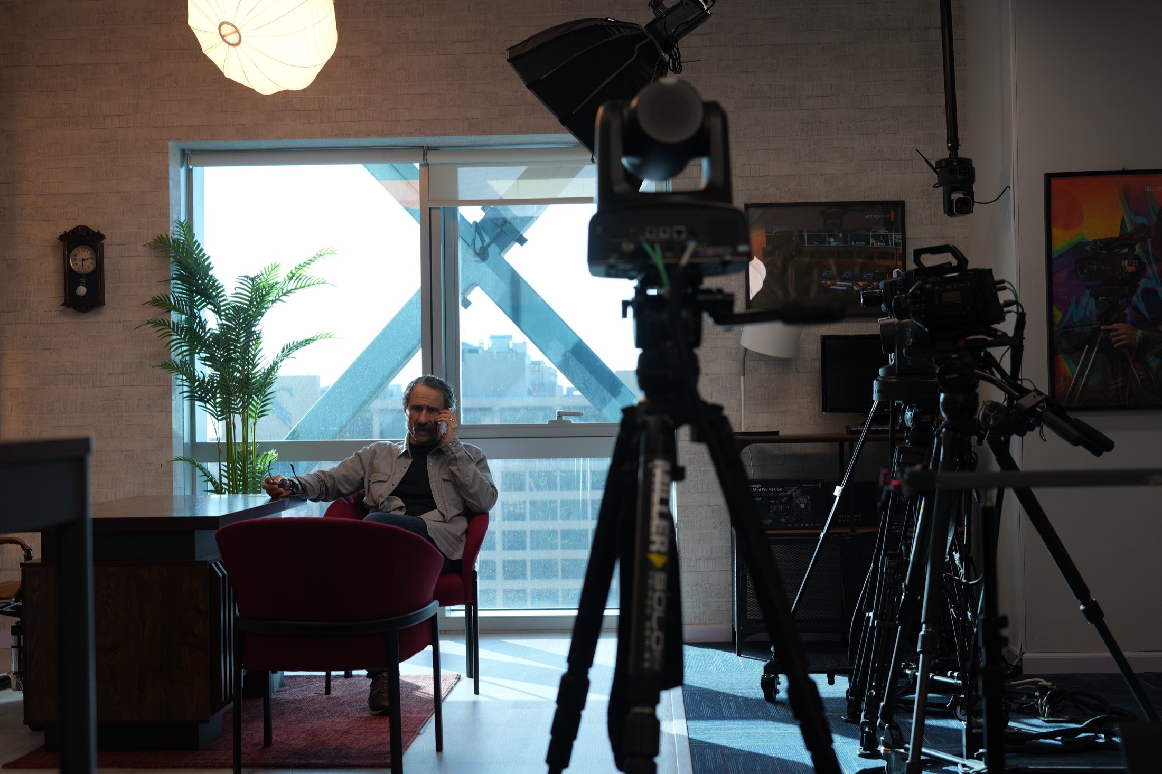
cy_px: 387
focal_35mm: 50
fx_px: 1614
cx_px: 581
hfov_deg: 39.6
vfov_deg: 27.0
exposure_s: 1/60
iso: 100
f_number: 4
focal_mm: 50
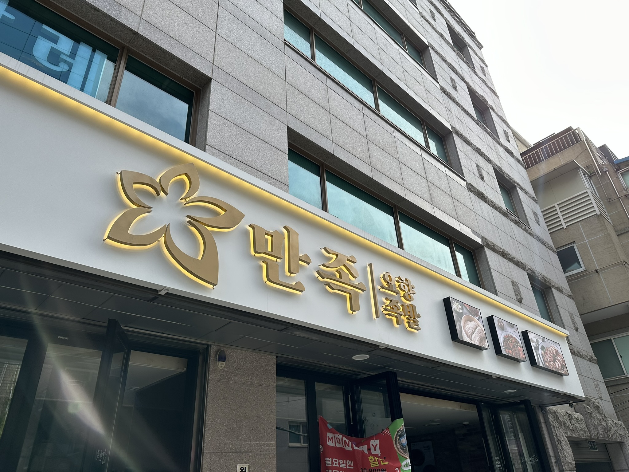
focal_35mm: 24
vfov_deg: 56.8
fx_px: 436
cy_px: 236
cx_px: 314
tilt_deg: +31.0
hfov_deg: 71.6
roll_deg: +3.6
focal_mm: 6.86
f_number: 1.78
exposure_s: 1/1692
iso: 80
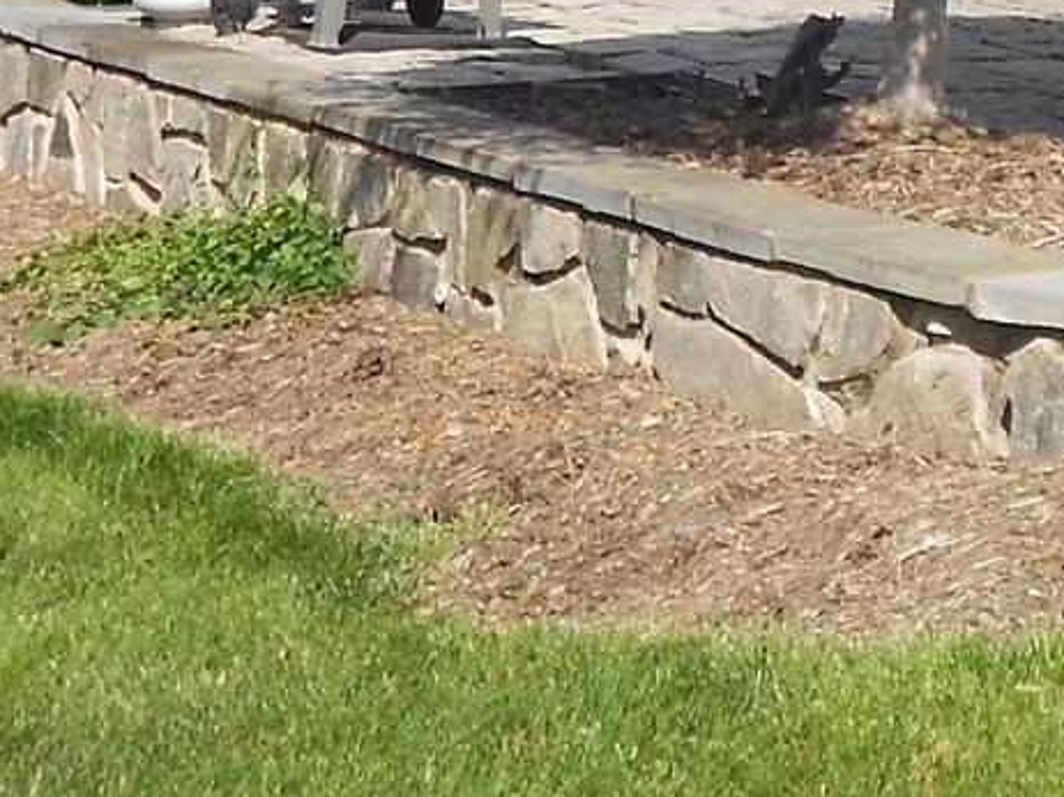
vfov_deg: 10.1
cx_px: 951
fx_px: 4362
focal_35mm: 142
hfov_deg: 13.8
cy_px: -362
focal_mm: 5.8
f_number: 3.6
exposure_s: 1/640
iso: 80
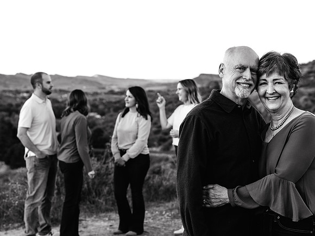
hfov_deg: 25.7
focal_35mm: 76
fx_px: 689
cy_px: 118
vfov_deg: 19.4
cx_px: 158
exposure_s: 1/160
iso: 500
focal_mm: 70
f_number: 5.6
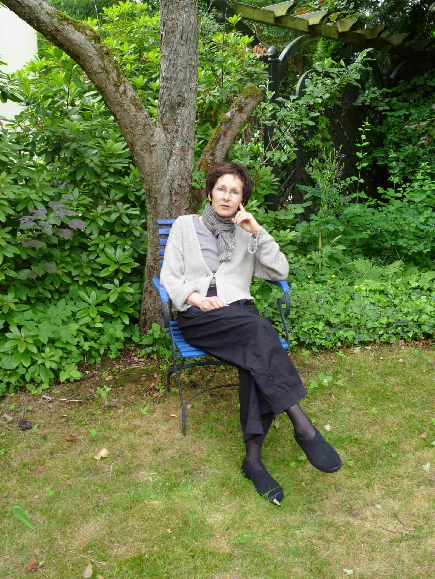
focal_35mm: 33
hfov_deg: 42.9
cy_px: 290
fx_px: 553
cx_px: 218
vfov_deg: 55.4
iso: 80
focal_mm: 5.9
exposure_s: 1/80
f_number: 3.2
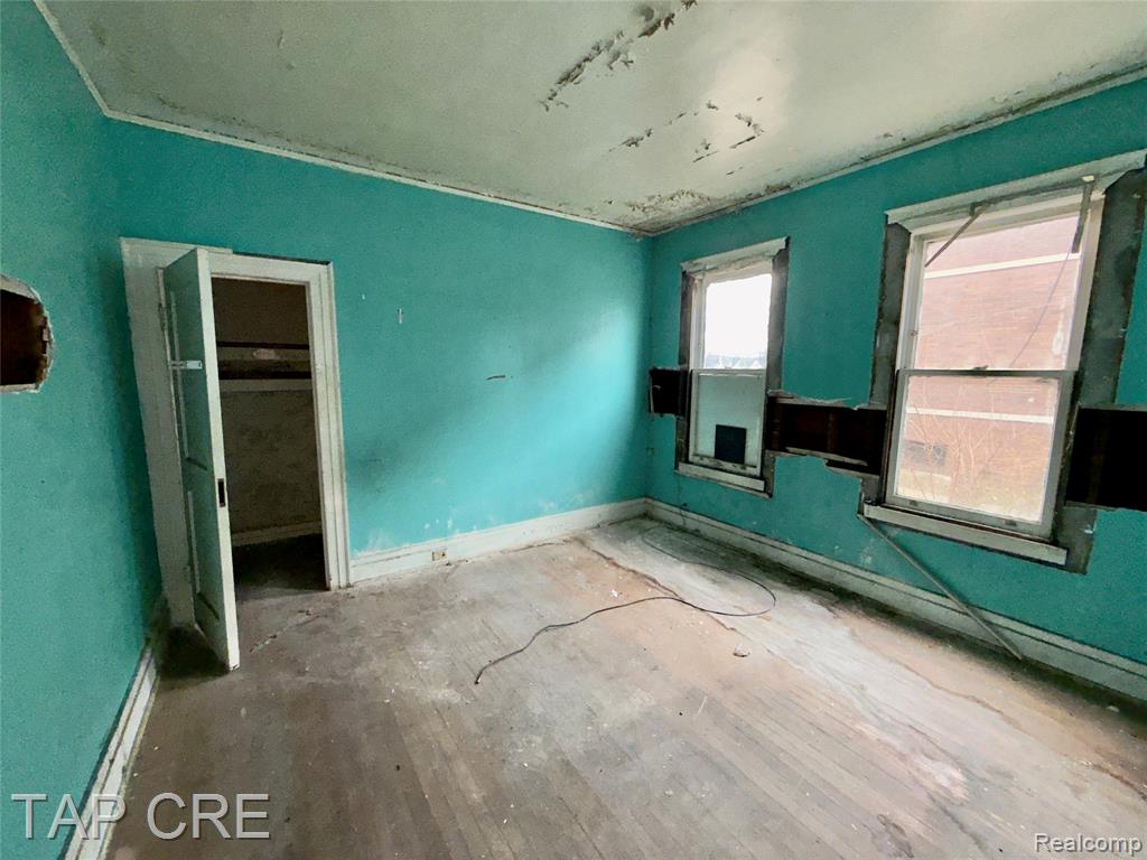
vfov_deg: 85.7
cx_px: 574
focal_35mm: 14
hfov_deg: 102.1
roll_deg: -0.3
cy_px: 430
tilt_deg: -7.4
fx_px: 464
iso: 160
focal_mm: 2.22
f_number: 2.2
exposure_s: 1/103
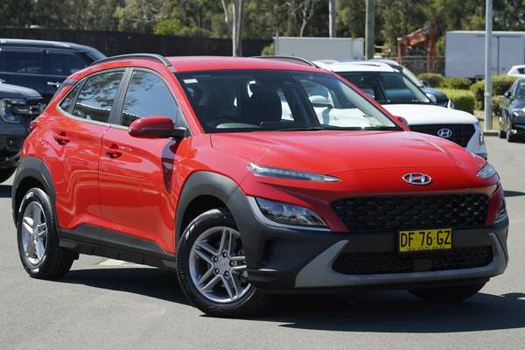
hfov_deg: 19.5
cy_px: 175
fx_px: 1531
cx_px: 262
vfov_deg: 13.0
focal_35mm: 105
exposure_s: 1/1250
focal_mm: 105
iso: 1000
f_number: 7.1
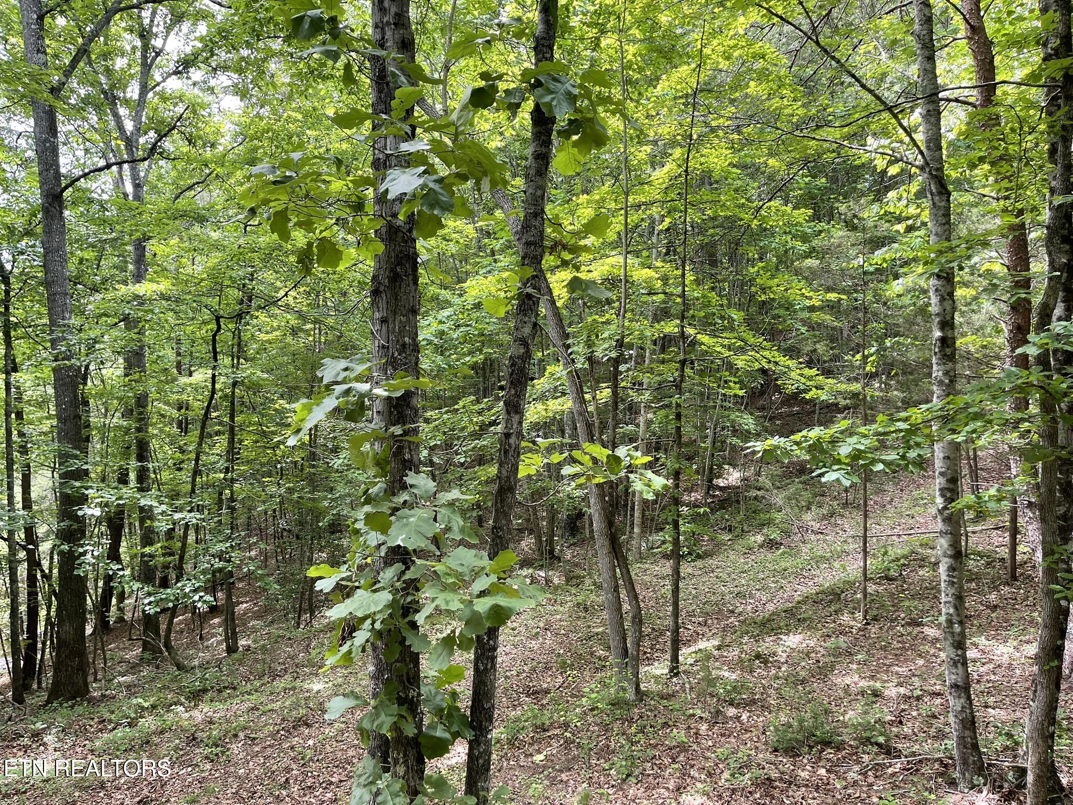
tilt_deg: -2.7
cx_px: 536
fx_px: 775
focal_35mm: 25
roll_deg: -2.1
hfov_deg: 69.4
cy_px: 402
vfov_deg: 54.9
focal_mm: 5.1
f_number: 1.6
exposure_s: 1/121
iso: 50
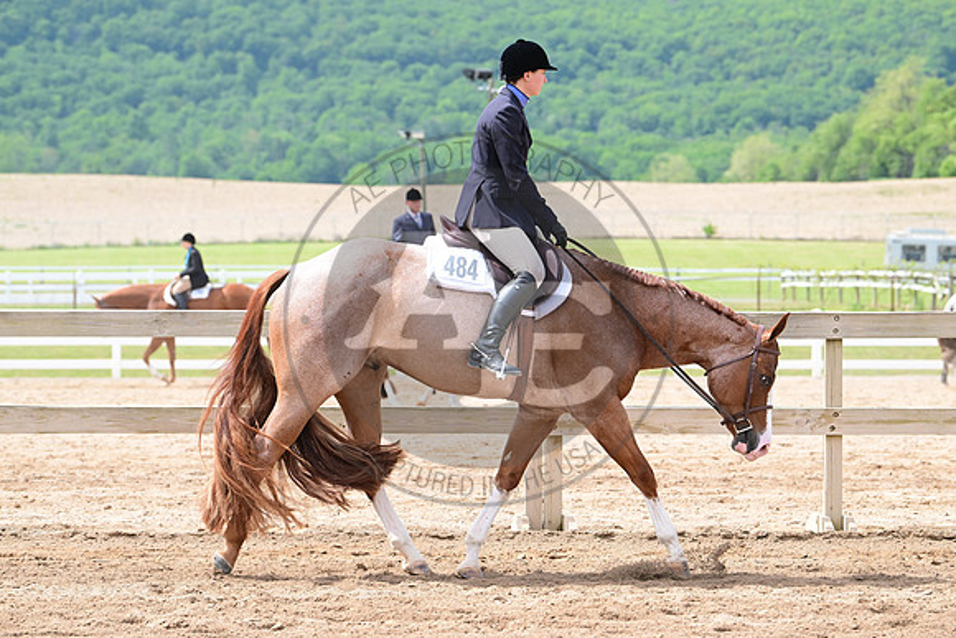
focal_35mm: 130
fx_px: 3453
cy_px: 319
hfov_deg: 15.8
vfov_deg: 10.6
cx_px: 478
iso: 800
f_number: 5.6
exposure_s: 1/1600
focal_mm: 130
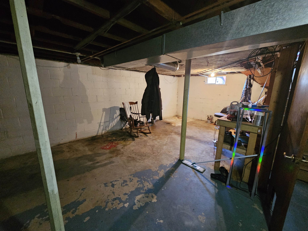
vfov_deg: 89.9
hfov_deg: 106.2
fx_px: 116
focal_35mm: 13
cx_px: 154
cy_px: 116
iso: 1000
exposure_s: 1/24
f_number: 2.2
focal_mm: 2.2
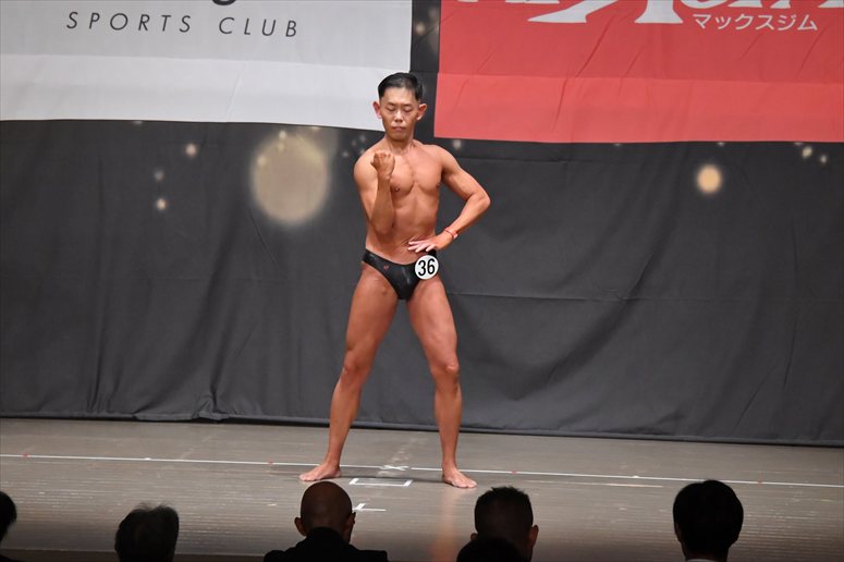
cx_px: 422
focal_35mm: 183
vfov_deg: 7.5
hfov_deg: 11.2
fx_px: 4288
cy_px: 281
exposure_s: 1/400
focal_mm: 122
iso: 6400
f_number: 5.6
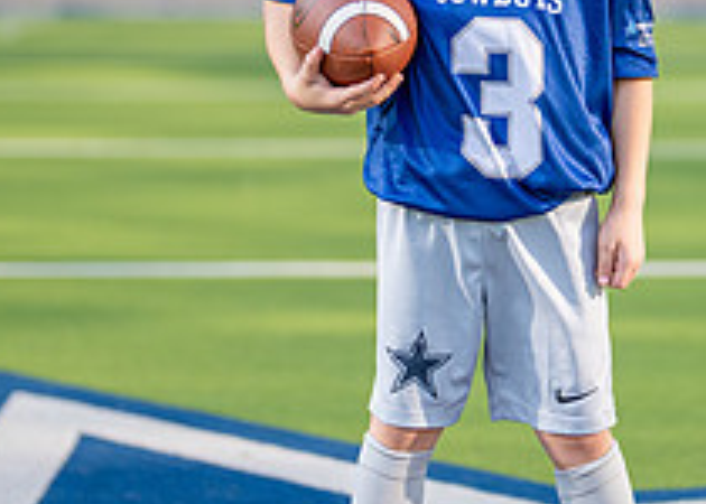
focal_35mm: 176
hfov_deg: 11.4
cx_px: 551
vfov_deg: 8.2
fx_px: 3529
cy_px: 116
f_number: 1.2
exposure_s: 1/4000
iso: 125
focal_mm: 50
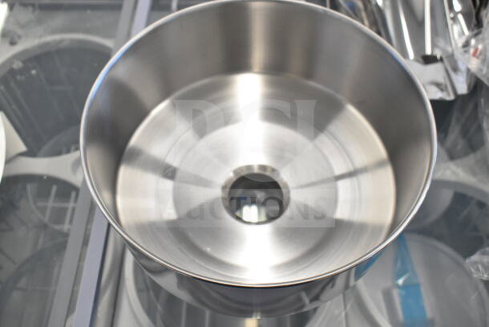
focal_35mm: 36
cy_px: 164
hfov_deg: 53.1
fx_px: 489
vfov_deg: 36.9
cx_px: 244
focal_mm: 24
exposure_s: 1/125
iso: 1600
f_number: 5.6
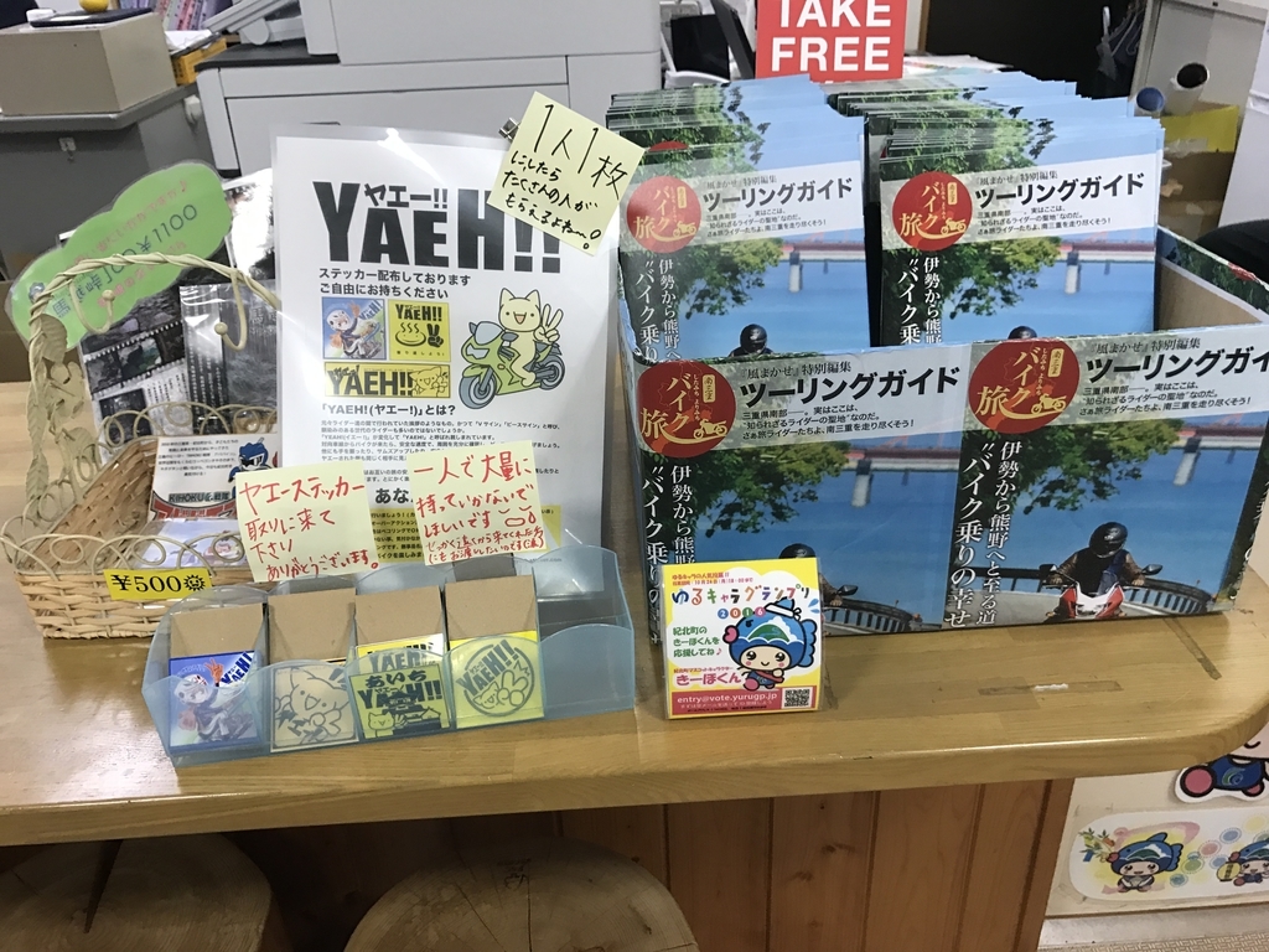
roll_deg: +1.2
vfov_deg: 49.7
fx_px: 1026
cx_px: 634
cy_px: 476
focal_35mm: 28
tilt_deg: -30.8
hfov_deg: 63.4
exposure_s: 1/30
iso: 25
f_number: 1.8
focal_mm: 3.99
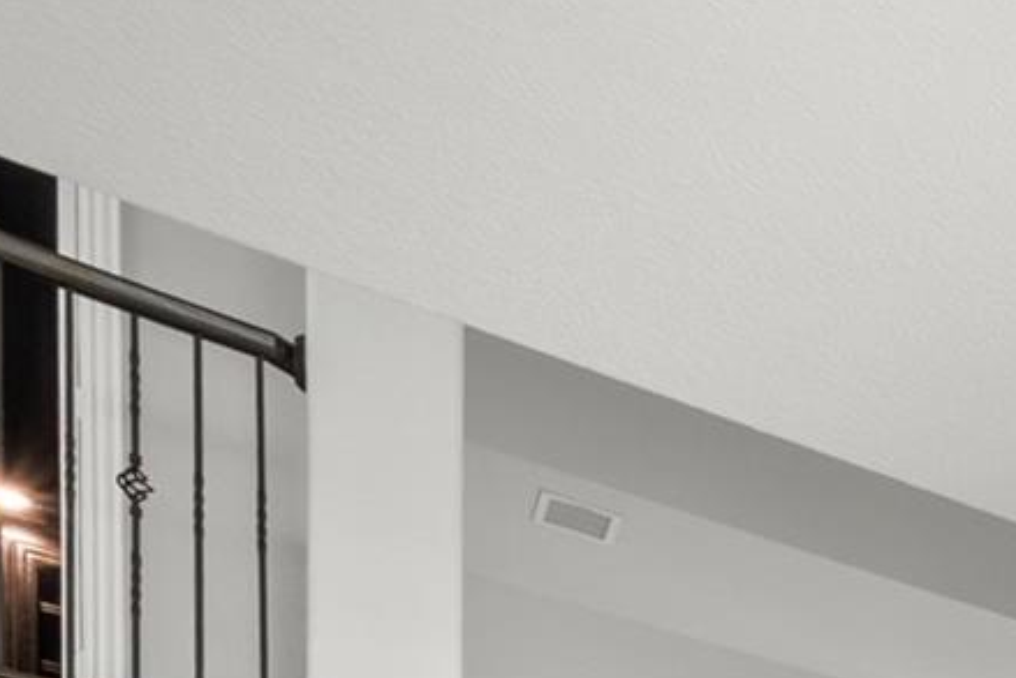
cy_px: 1403
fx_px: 1581
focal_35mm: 56
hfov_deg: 19.3
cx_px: 2041
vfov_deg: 16.9
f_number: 8
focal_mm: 12
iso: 250
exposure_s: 1.3
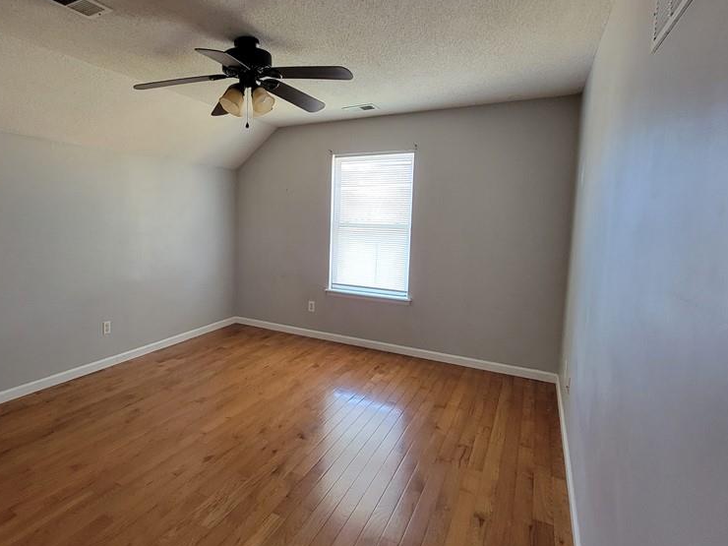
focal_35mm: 18
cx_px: 286
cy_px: 244
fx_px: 379
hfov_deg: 86.5
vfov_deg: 71.4
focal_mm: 2.2
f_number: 2.2
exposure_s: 1/40
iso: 320
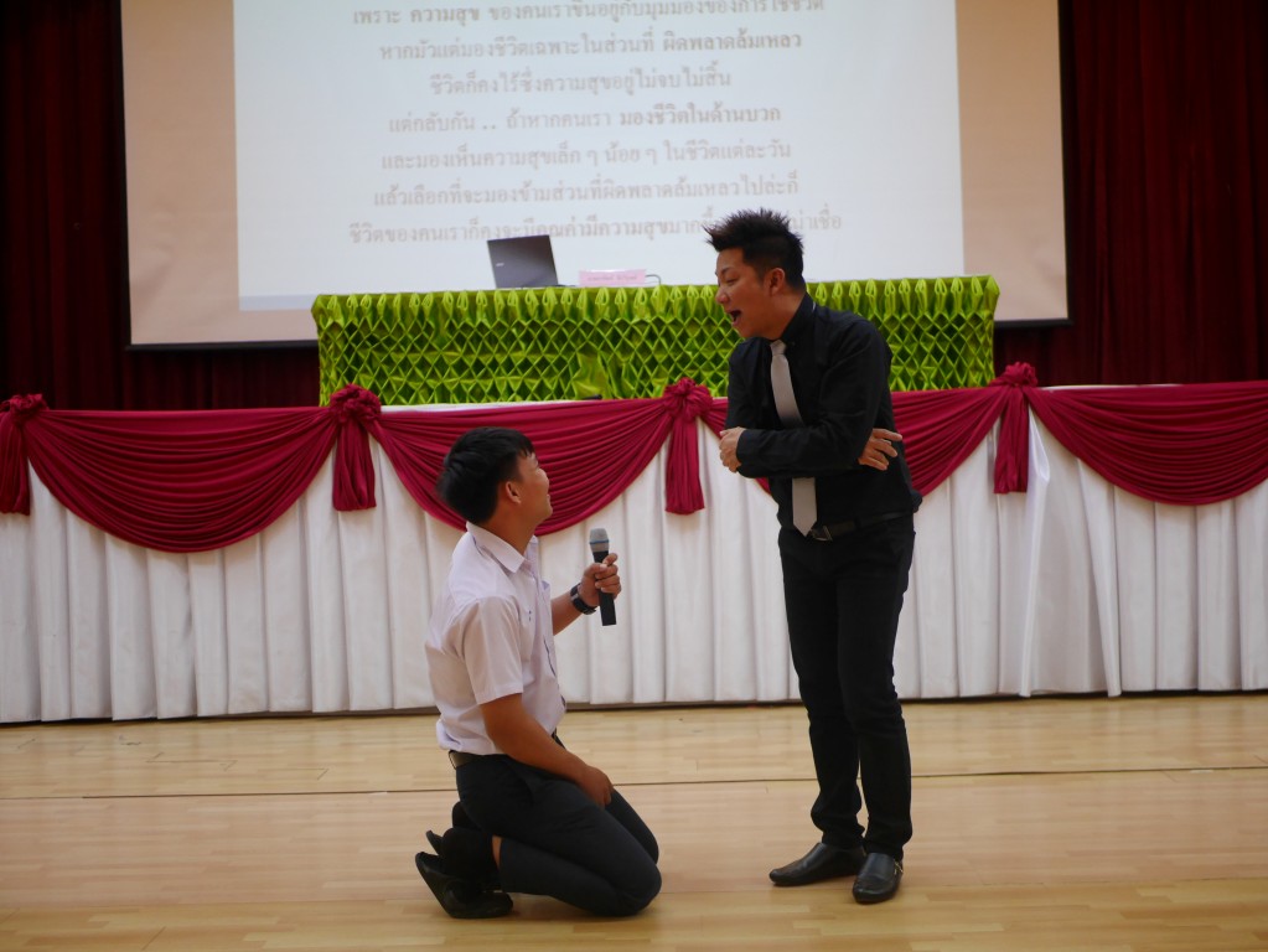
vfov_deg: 29.1
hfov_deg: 38.2
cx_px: 634
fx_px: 1832
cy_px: 476
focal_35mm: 50
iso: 1000
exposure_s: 1/500
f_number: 1.8
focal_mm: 25
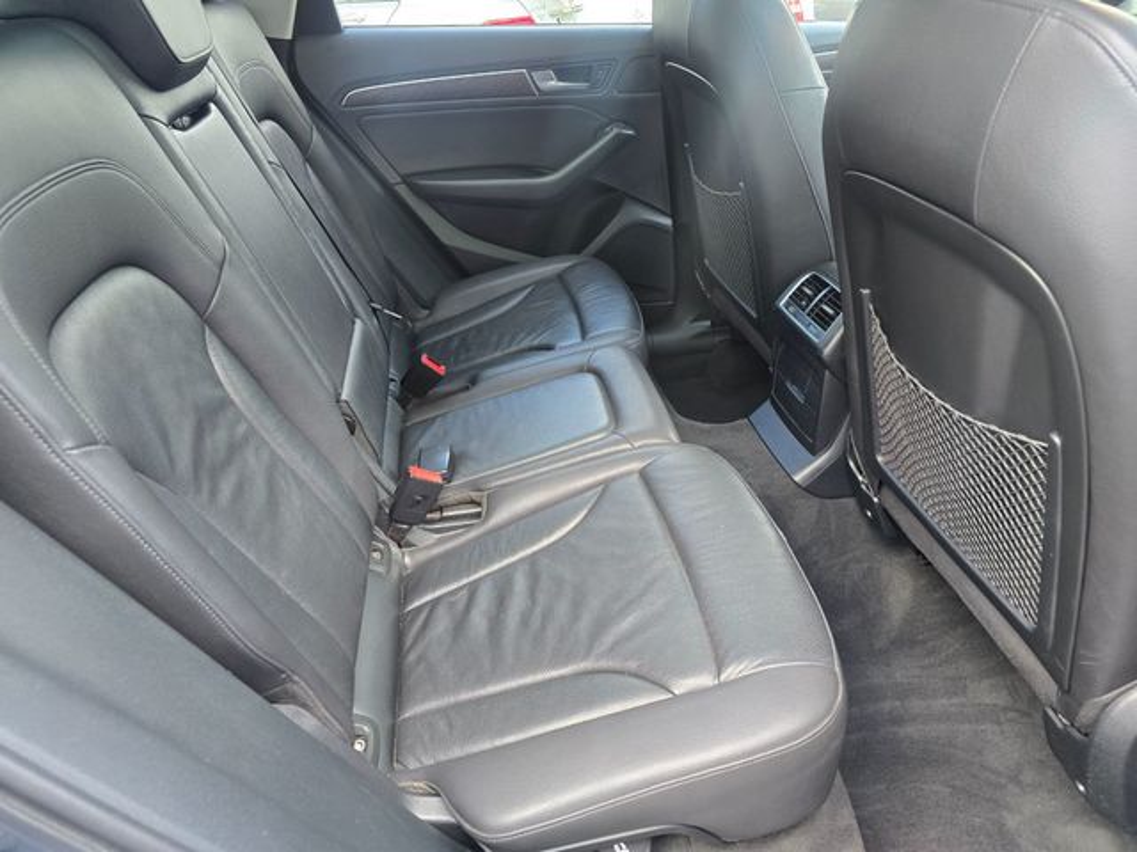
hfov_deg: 73.9
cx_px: 568
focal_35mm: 23
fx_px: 755
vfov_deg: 58.9
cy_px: 426
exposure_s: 1/120
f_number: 1.7
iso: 400
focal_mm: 6.3
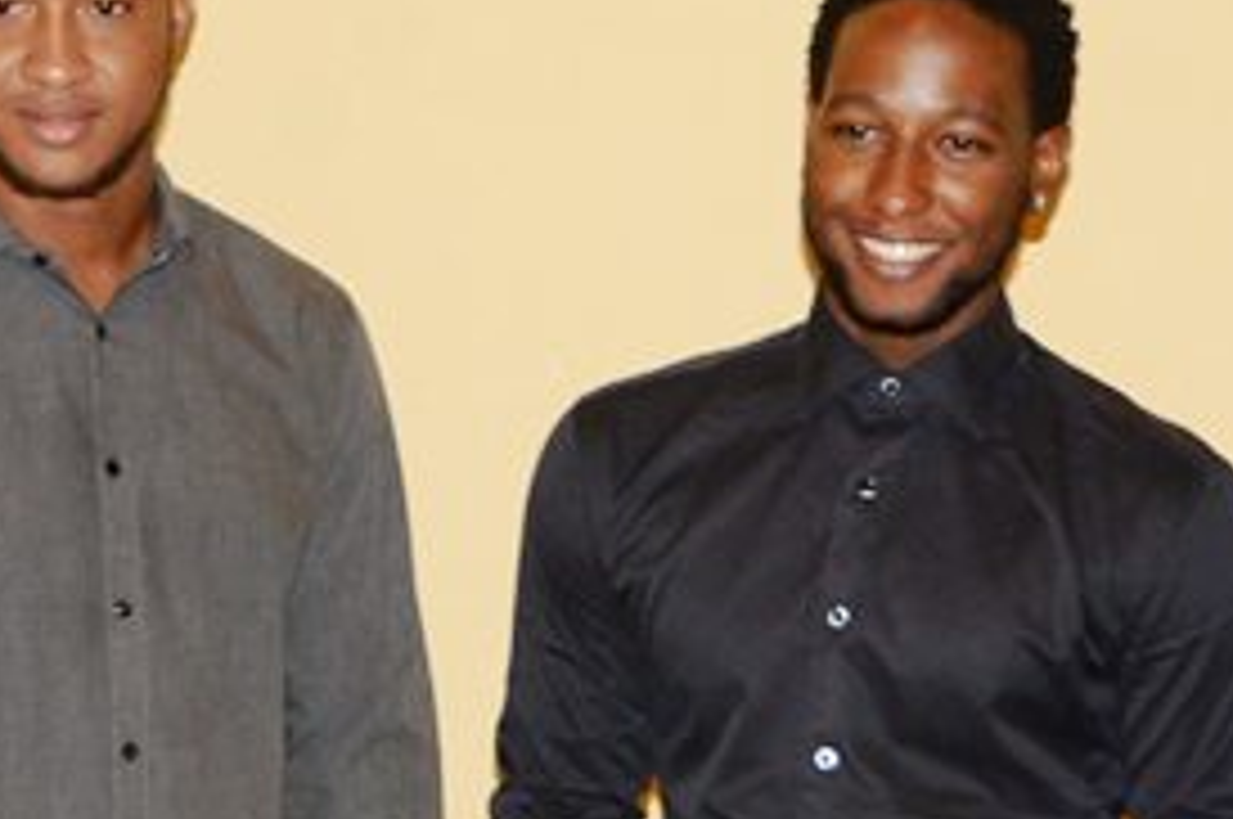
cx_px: 544
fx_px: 4892
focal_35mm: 143
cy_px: 767
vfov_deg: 9.5
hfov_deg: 14.4
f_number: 5.6
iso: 1600
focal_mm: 34
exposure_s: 1/60
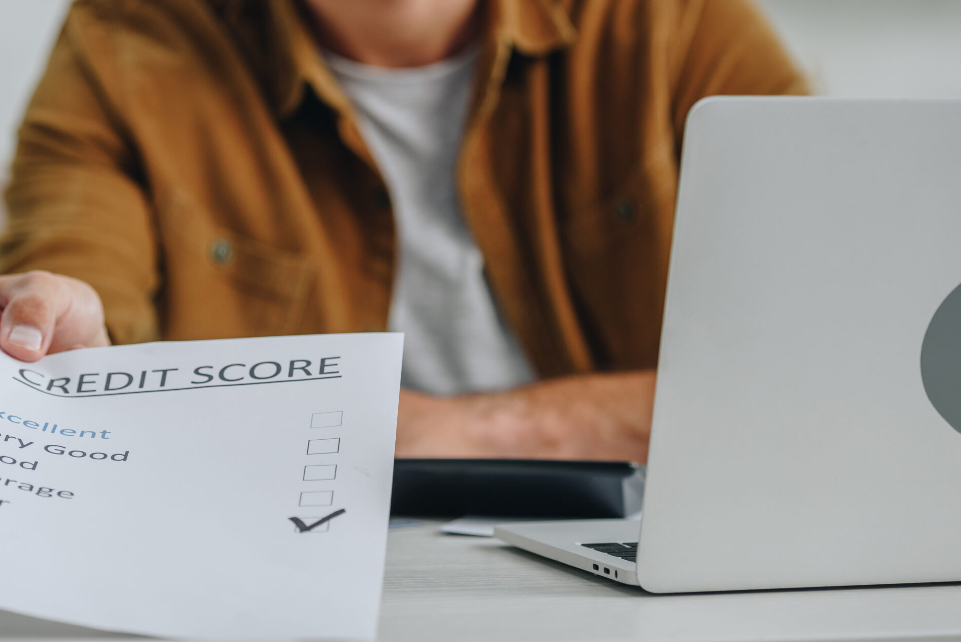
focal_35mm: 136
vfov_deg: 10.1
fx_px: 3632
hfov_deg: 15.0
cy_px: 237
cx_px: 313
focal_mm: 100
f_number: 4.5
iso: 200
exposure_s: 1/200
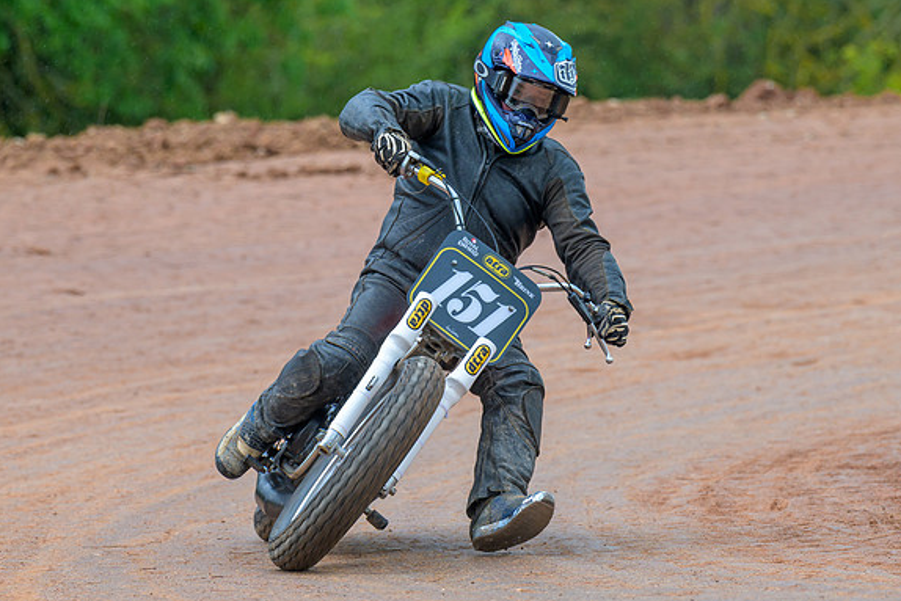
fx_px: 9162
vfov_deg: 3.8
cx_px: 459
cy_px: 307
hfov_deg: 5.6
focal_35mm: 366
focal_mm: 200
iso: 180
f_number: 4
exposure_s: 1/400
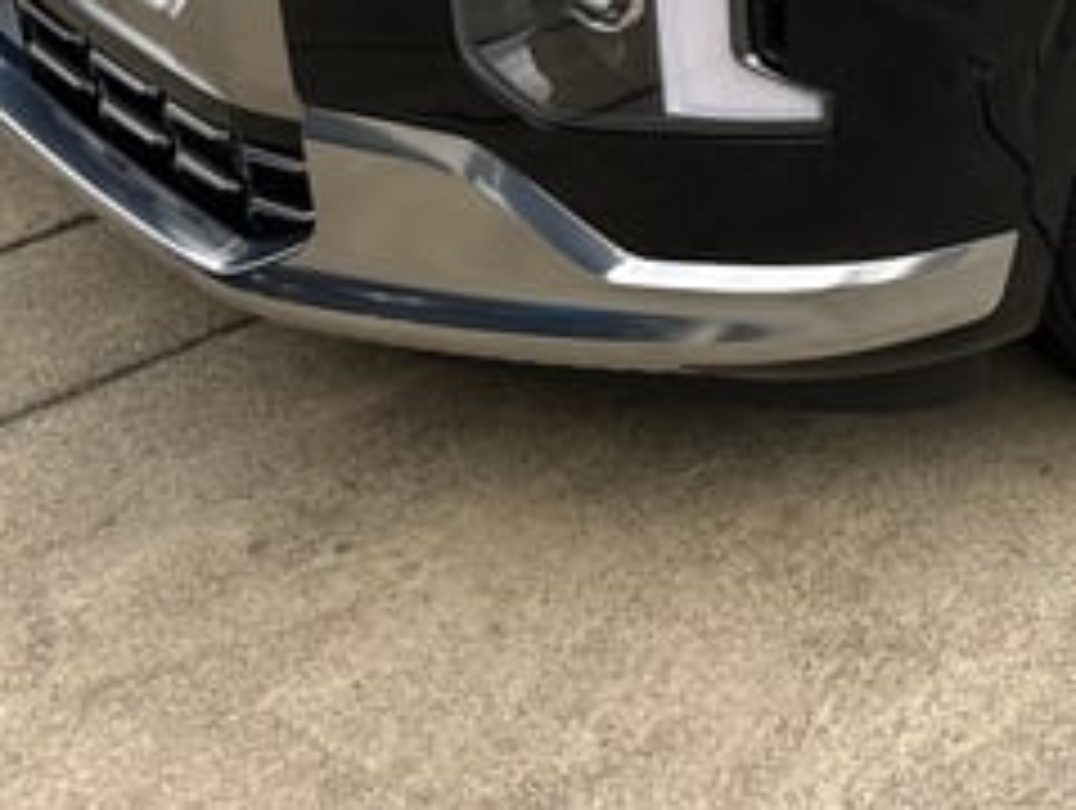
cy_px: -328
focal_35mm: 77
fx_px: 2397
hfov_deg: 23.4
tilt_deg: -22.7
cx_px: 1256
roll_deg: +2.3
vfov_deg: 17.6
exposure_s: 1/943
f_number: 1.78
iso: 80
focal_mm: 6.86
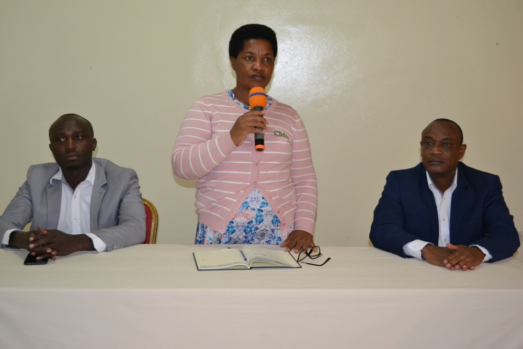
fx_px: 741
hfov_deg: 38.9
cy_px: 174
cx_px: 262
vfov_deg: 26.5
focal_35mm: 51
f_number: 4.5
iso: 1800
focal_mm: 34
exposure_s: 1/60
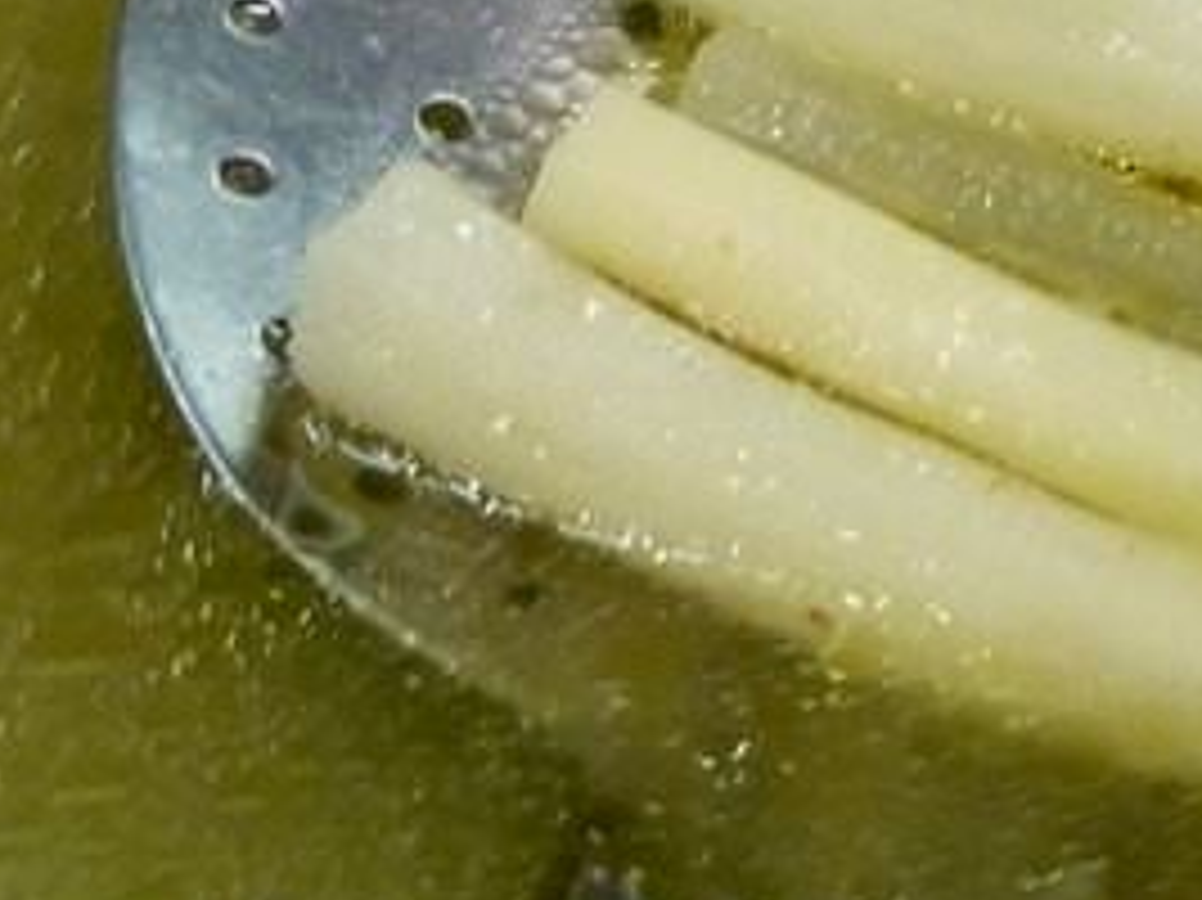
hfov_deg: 19.4
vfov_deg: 15.2
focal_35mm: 96
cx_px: 1387
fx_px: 3332
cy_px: 27
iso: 400
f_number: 3.3
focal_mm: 4.1
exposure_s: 1/15
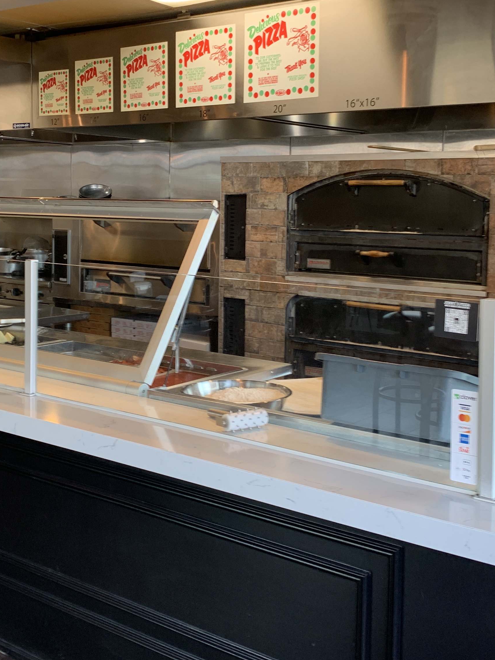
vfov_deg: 41.1
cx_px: 206
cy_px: 270
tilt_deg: -6.2
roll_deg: +0.0
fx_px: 877
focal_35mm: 46
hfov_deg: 31.5
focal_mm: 4.25
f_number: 1.8
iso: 50
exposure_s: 1/60
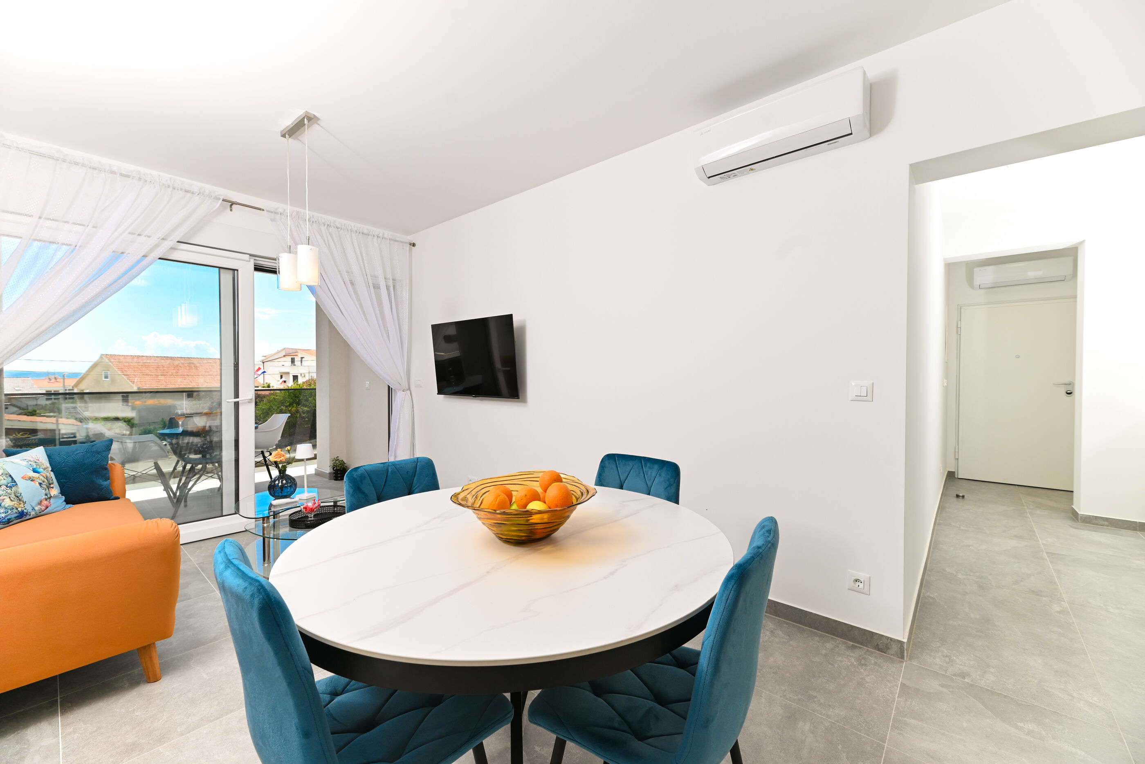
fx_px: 445
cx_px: 572
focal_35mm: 14
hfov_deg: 104.2
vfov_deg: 81.3
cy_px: 382
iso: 100
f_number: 7.1
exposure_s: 1/200
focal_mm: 14
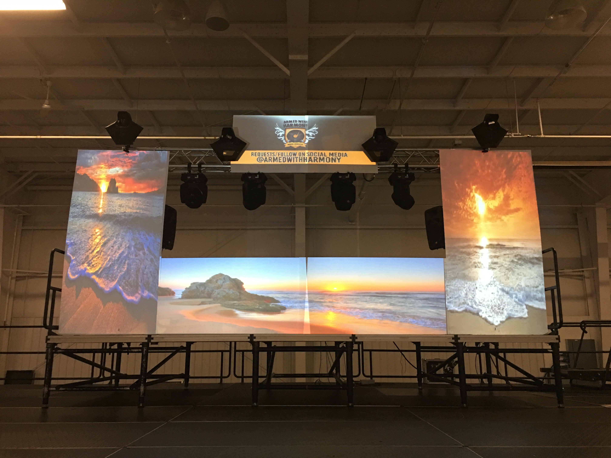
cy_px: 229
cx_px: 306
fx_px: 512
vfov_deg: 48.2
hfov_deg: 61.7
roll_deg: -0.9
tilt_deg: +12.3
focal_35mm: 29
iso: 100
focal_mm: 4.15
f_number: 2.2
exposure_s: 1/15
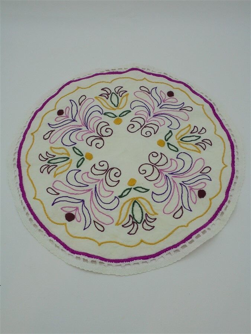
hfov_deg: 41.8
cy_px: 167
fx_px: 329
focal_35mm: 34
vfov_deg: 54.0
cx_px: 126
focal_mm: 6.1
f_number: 4
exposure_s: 1/100
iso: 100
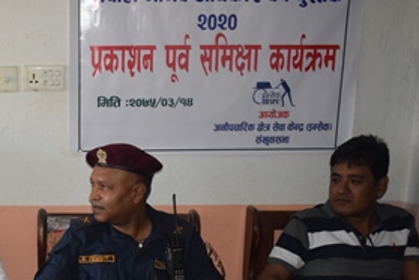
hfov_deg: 30.6
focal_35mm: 62
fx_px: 722
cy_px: 282
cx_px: 26
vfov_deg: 21.1
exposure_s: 1/125
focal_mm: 18
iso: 800
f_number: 3.5
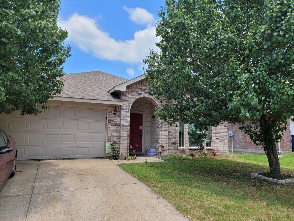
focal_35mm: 26
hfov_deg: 67.3
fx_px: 221
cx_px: 147
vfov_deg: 53.1
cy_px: 110
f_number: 1.8
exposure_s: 1/1413
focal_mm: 5.4
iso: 40
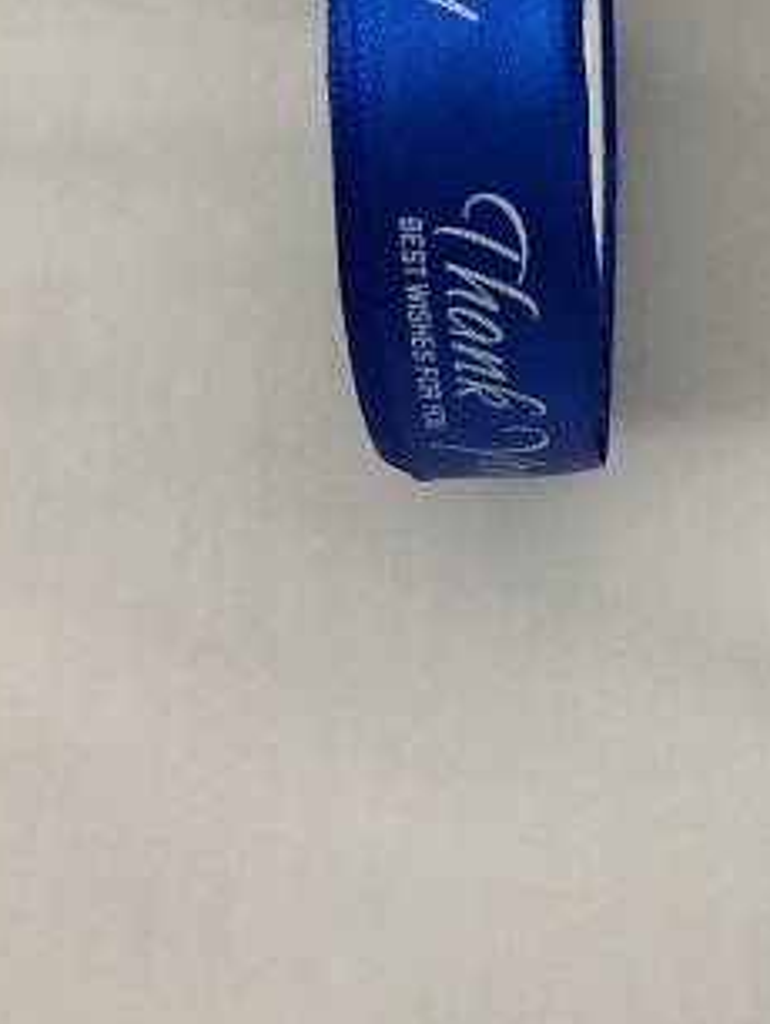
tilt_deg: -60.2
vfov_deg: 29.2
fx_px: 1807
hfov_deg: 23.8
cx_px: 579
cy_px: -44
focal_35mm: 61
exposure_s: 1/14
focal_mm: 3.99
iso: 100
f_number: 1.8
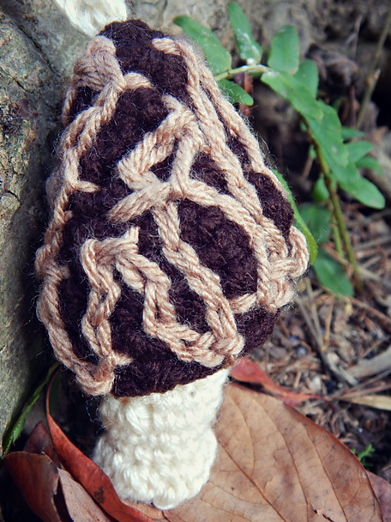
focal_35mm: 40
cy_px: 268
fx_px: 602
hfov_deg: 36.0
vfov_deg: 46.8
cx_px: 196
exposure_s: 1/30
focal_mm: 6.8
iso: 180
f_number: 3.4
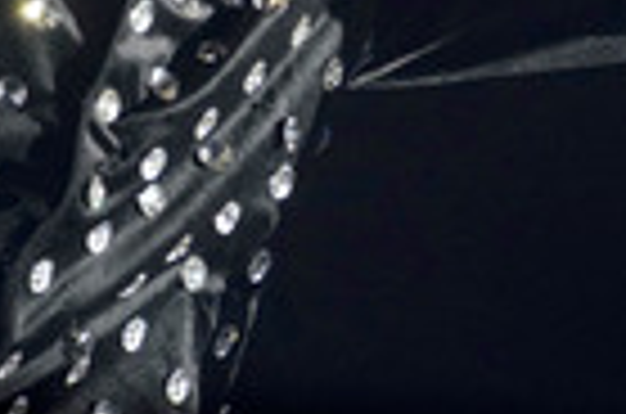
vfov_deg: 2.1
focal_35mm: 649
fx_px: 11260
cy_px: -135
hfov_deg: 3.2
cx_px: 664
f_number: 5.6
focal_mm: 200
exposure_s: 1/80
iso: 1600
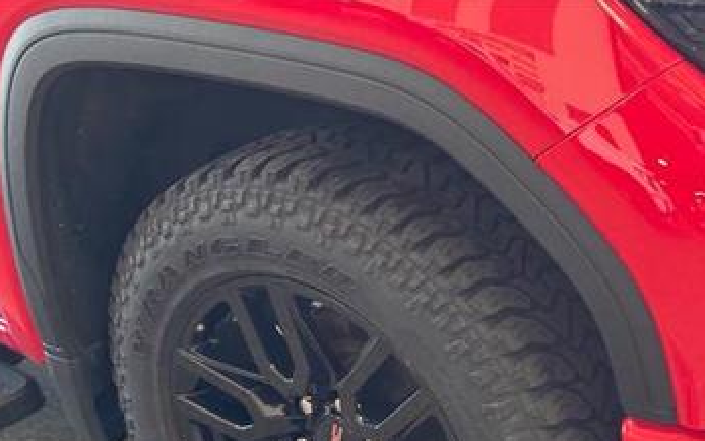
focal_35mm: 74
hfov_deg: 27.7
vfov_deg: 17.4
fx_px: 1422
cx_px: 473
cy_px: 380
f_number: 1.78
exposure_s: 1/60
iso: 160
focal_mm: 6.76
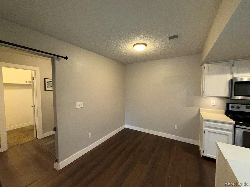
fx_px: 101
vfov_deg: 85.7
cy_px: 94
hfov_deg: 102.1
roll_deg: +0.7
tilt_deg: -2.2
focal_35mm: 14
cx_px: 125
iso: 200
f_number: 2.2
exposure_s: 1/120
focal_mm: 2.22
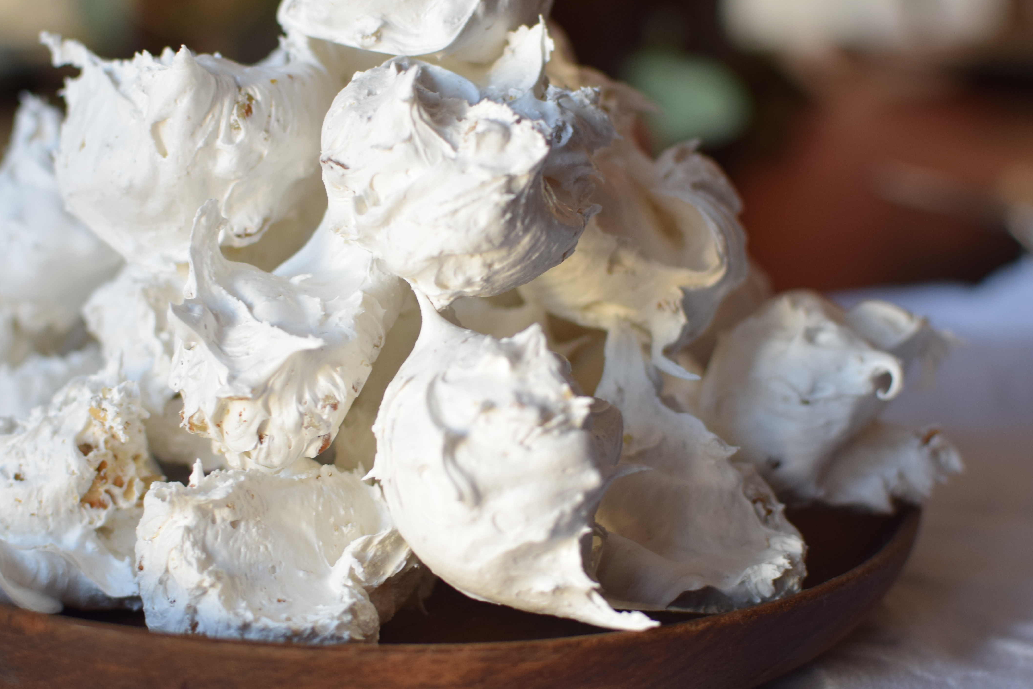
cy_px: 287
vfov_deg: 18.2
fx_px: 2144
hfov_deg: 27.0
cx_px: 425
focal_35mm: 75
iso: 500
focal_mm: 35
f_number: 4
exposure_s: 1/60
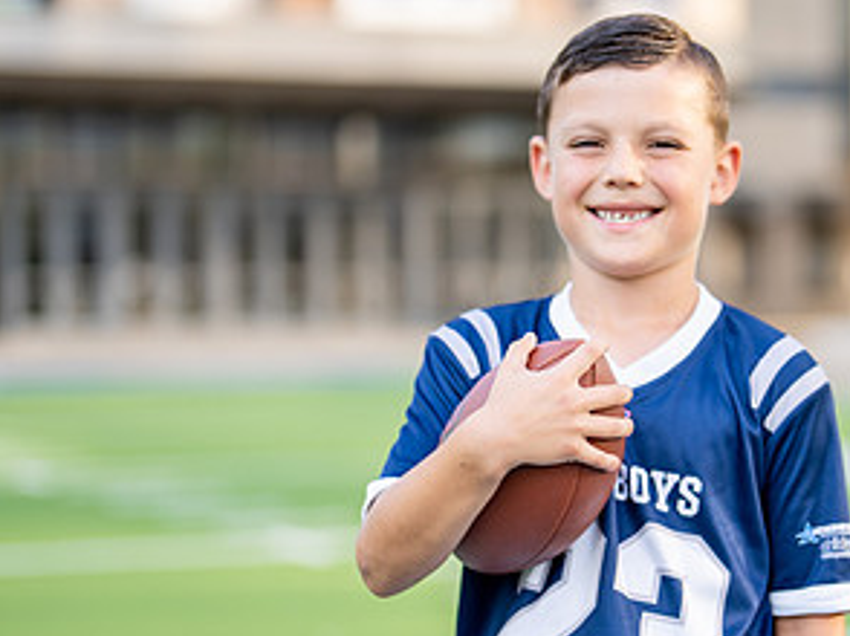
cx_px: 624
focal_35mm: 117
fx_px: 2871
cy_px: 405
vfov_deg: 12.6
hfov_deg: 16.8
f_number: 1.2
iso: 100
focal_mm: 50
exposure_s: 1/1600
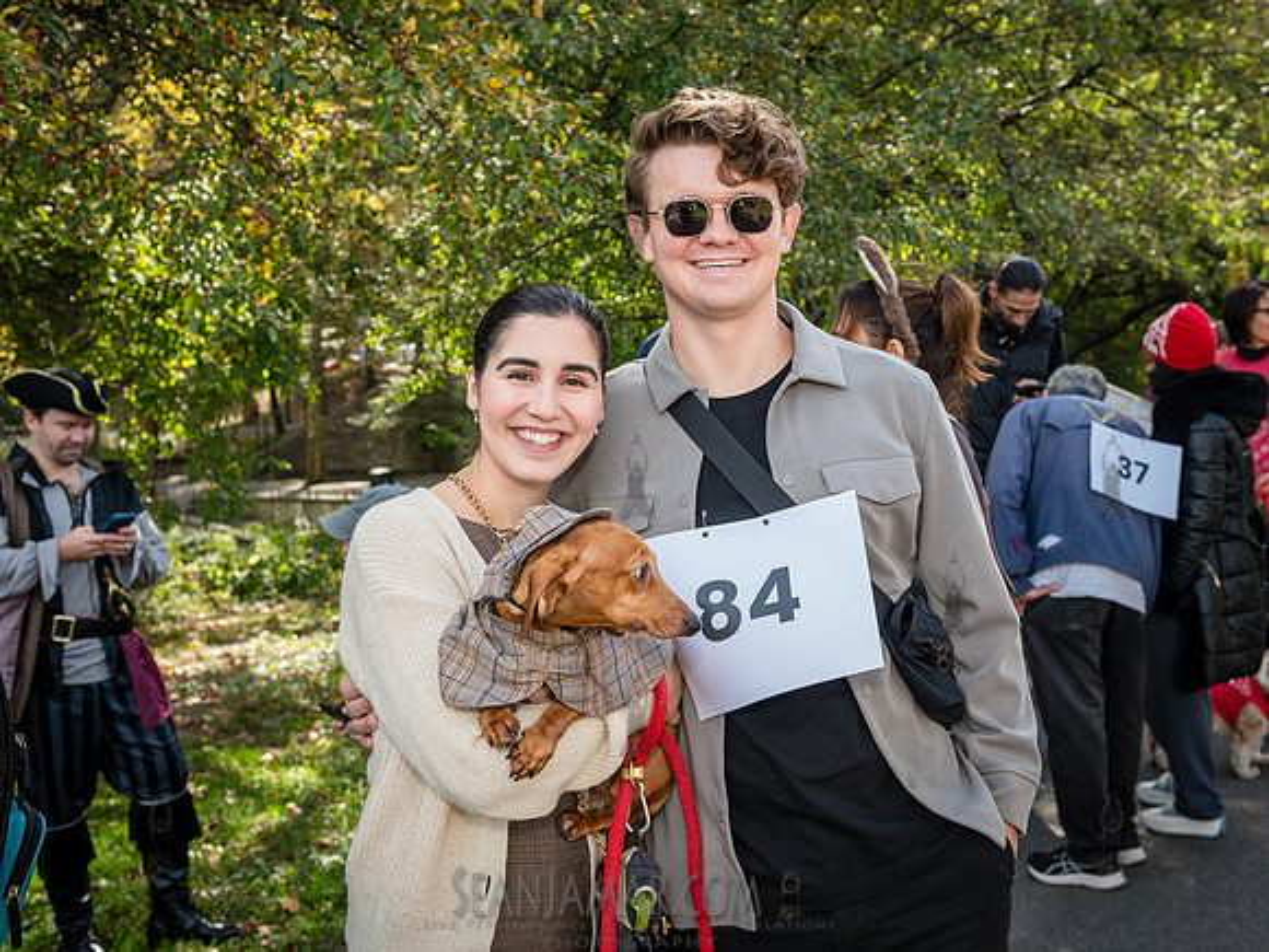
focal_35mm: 41
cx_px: 710
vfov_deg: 35.4
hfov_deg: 46.0
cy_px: 449
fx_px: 1493
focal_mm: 32
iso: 1000
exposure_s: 1/1000
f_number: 5
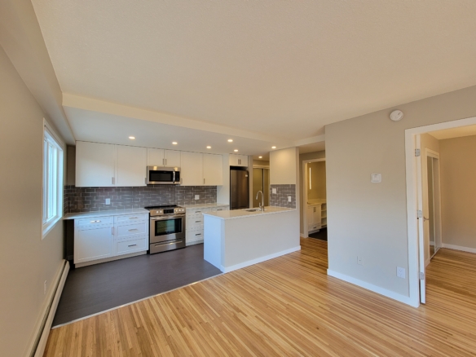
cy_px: 178
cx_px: 238
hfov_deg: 106.2
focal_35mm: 13
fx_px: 179
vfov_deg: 89.9
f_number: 2.2
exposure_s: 1/120
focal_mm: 2.2
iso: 100
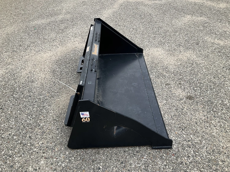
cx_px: 115
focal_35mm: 29
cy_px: 86
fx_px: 193
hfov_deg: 61.6
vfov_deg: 48.3
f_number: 1.8
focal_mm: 3
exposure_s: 1/551
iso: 25
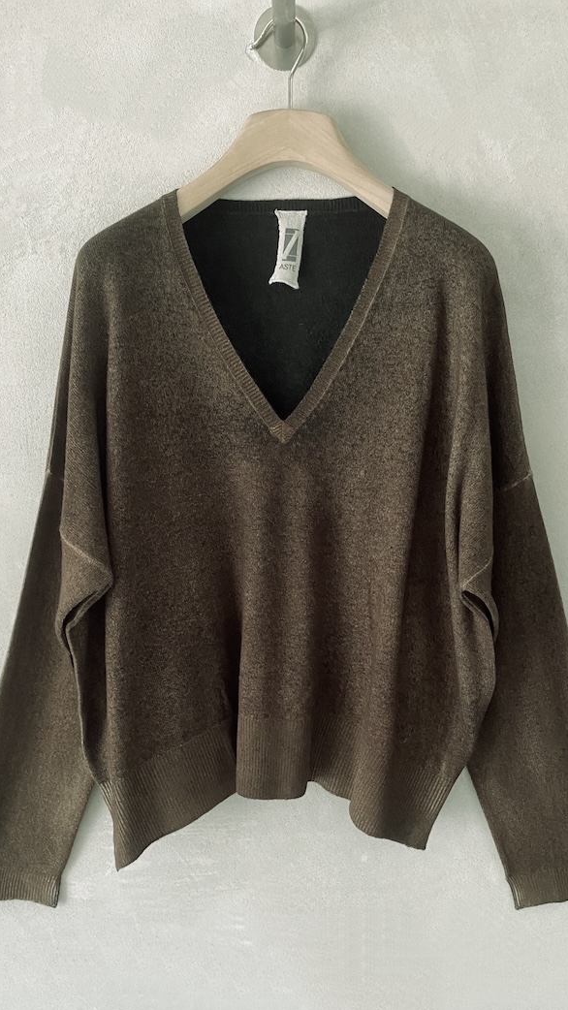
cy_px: 516
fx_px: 777
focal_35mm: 29
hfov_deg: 40.2
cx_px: 291
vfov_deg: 66.1
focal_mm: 4.25
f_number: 1.8
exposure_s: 1/60
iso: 200
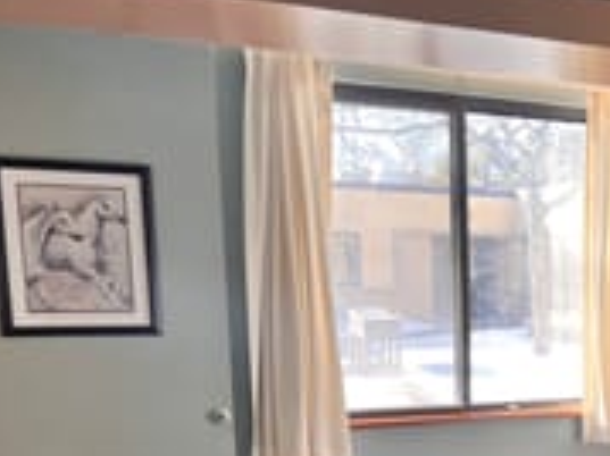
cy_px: 439
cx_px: 668
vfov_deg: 24.2
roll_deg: -0.8
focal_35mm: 58
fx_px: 1021
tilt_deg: -11.0
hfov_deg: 29.9
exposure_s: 1/121
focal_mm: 5.7
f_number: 1.5
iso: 40
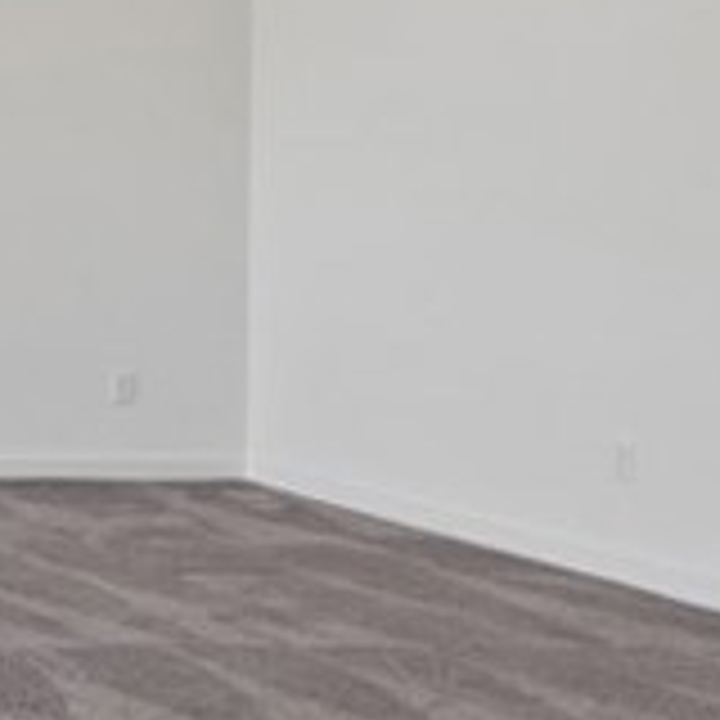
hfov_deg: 15.1
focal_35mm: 76
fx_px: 1788
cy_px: 176
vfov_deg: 22.5
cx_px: -945
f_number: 8
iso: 320
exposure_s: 1/30
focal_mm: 14
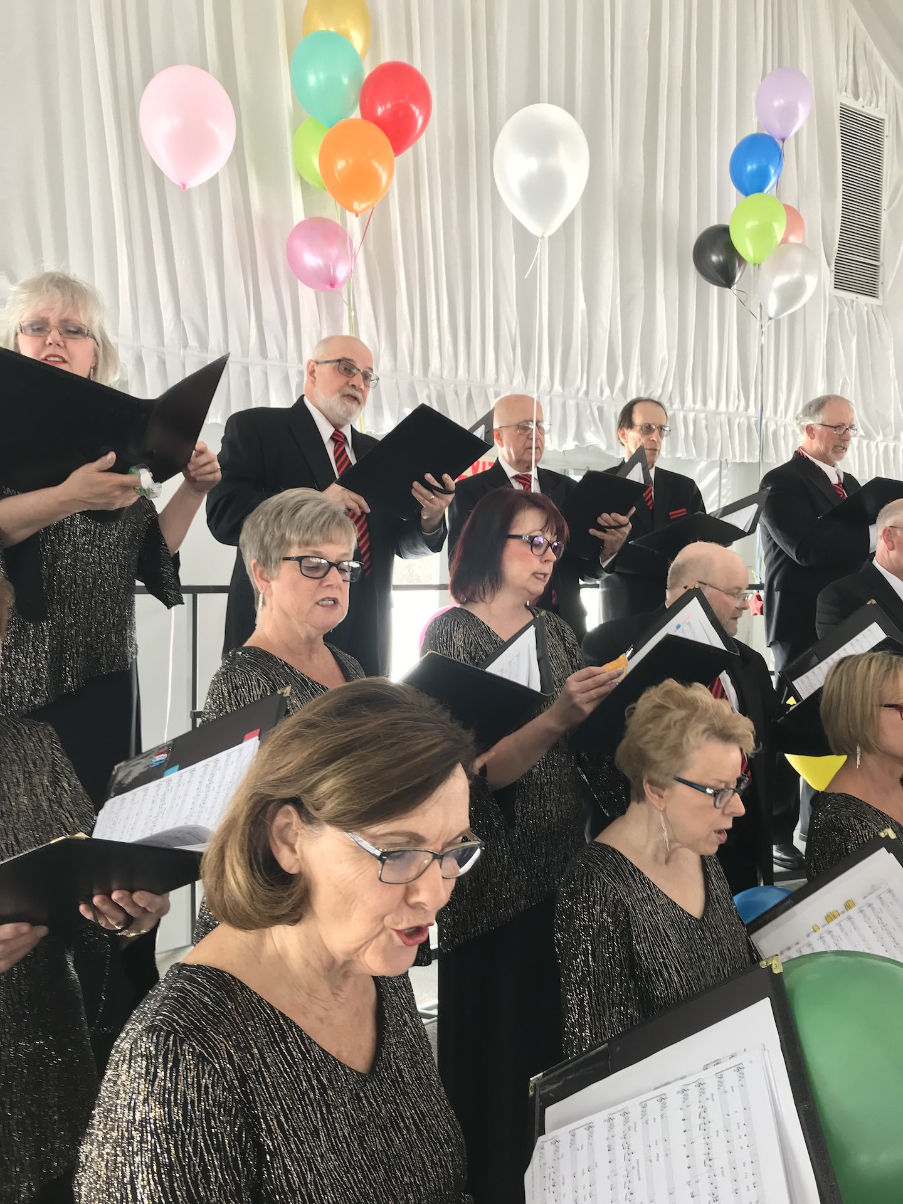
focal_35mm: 28
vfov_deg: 63.4
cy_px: 602
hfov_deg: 49.7
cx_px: 452
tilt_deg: -2.9
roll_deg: -1.9
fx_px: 974
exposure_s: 1/60
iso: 32
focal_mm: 3.99
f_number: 1.8
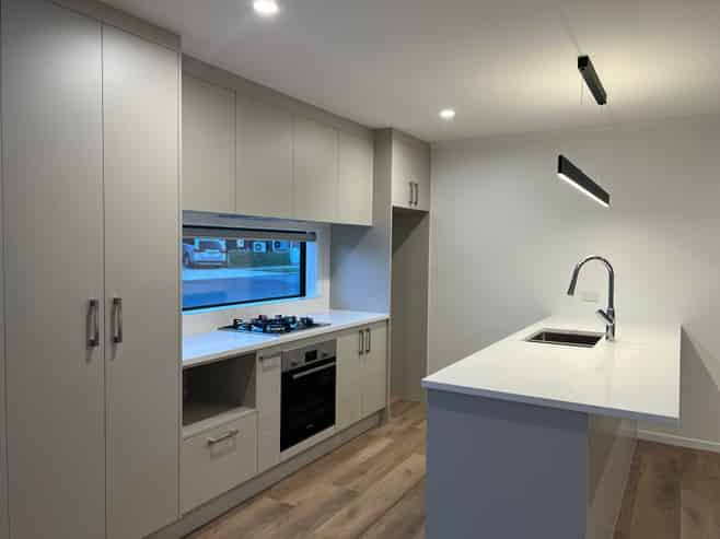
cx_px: 360
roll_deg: -0.9
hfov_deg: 67.3
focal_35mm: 26
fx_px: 541
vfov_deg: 53.0
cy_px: 270
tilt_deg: -2.2
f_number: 1.5
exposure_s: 1/100
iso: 64
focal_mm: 5.7
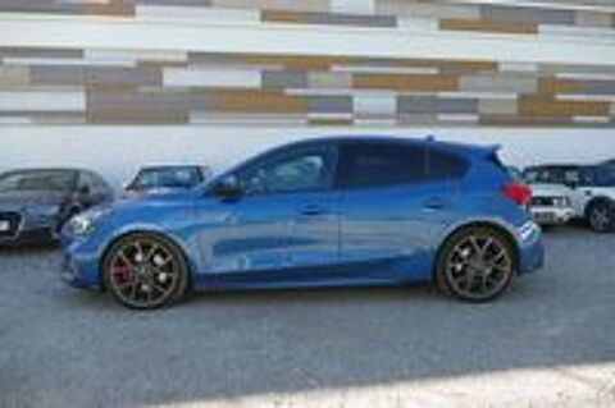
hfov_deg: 71.6
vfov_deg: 51.2
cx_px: 308
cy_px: 204
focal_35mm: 25
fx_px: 427
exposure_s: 1/400
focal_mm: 9.12
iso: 125
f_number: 2.8
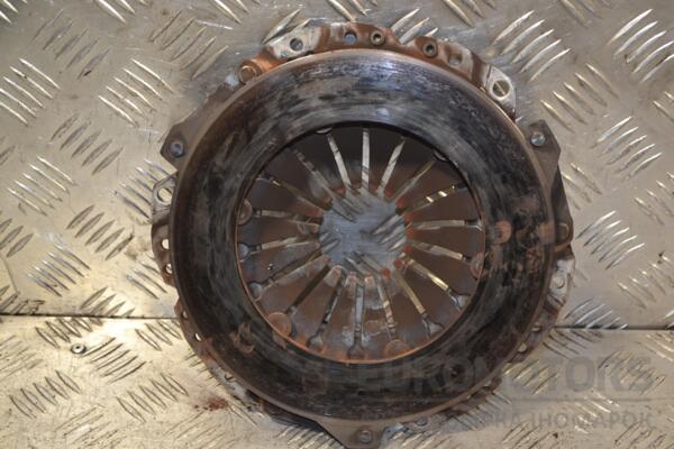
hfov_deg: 33.4
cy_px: 224
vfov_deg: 22.6
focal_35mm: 60
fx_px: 1123
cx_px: 337
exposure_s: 1/60
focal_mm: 40
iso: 400
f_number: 5.3
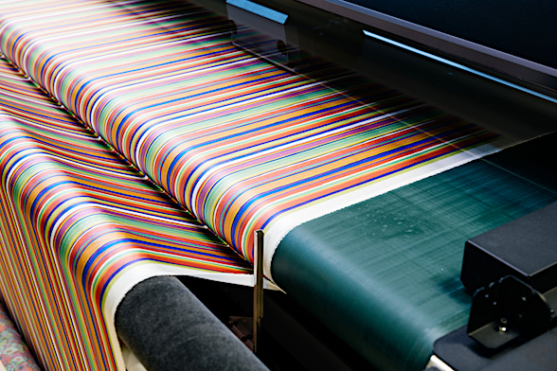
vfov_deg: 27.5
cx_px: 277
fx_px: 758
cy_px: 188
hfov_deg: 40.3
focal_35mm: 49
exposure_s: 1/2
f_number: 5.6
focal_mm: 48
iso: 64
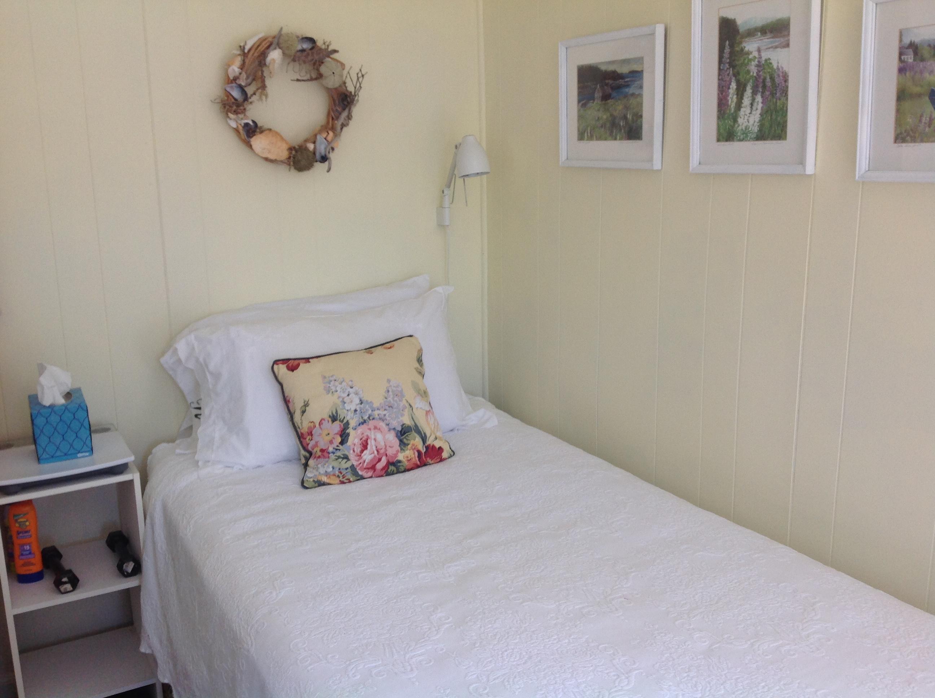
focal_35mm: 35
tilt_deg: -10.1
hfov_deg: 52.7
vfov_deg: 40.6
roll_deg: -1.2
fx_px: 944
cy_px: 349
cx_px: 468
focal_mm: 4.28
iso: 64
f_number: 2.4
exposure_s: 1/40
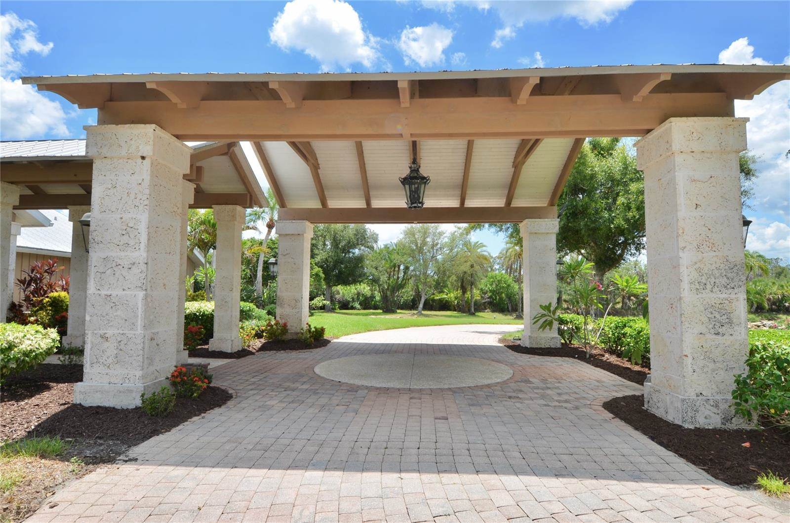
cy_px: 262
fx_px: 788
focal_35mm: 36
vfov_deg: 36.7
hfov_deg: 53.2
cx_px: 395
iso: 100
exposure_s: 1/250
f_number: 8
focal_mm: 24
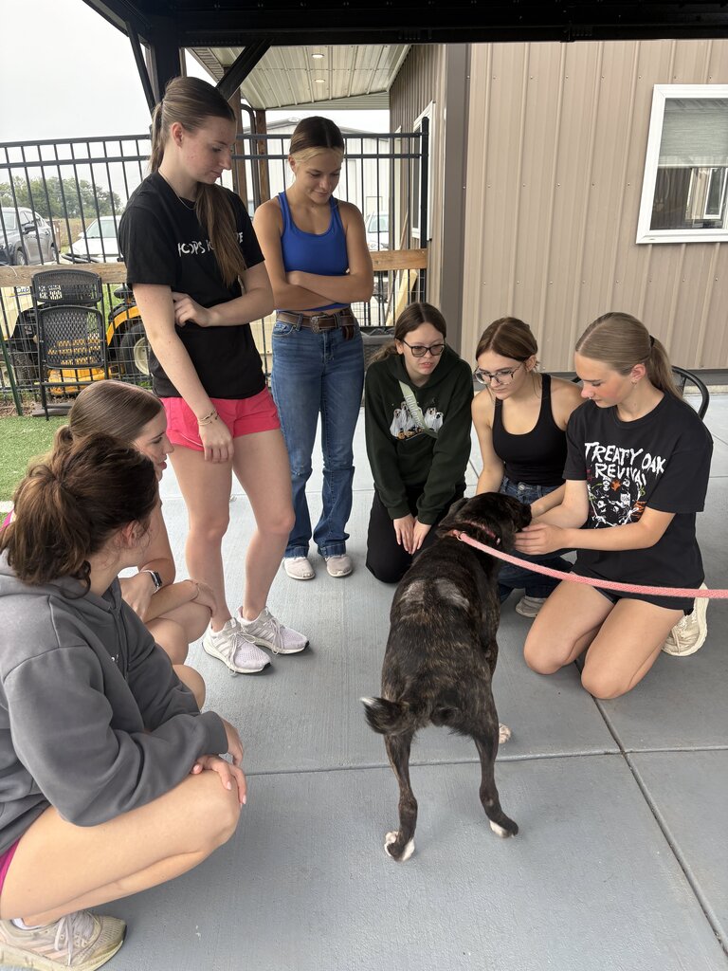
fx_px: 729
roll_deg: +0.9
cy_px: 486
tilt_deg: -19.5
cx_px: 364
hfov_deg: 53.1
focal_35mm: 26
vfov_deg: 67.3
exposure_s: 1/252
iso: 64
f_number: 1.6
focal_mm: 5.96
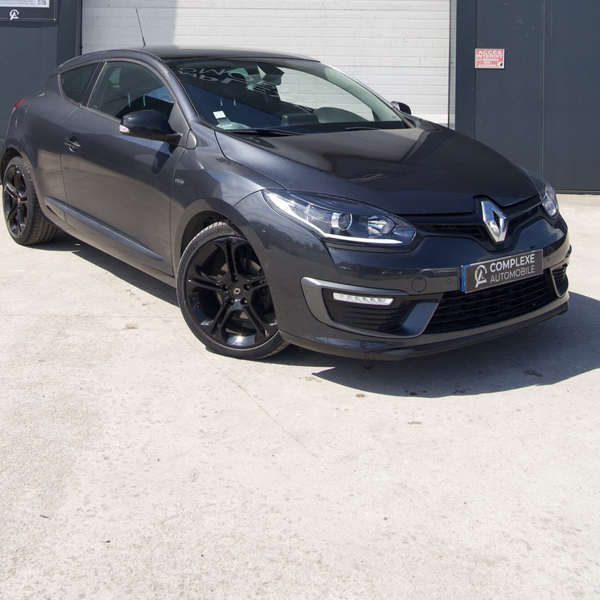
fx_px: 820
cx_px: 247
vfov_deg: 38.2
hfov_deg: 40.0
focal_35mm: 42
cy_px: 92
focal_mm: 17
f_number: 5
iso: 100
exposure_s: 1/400
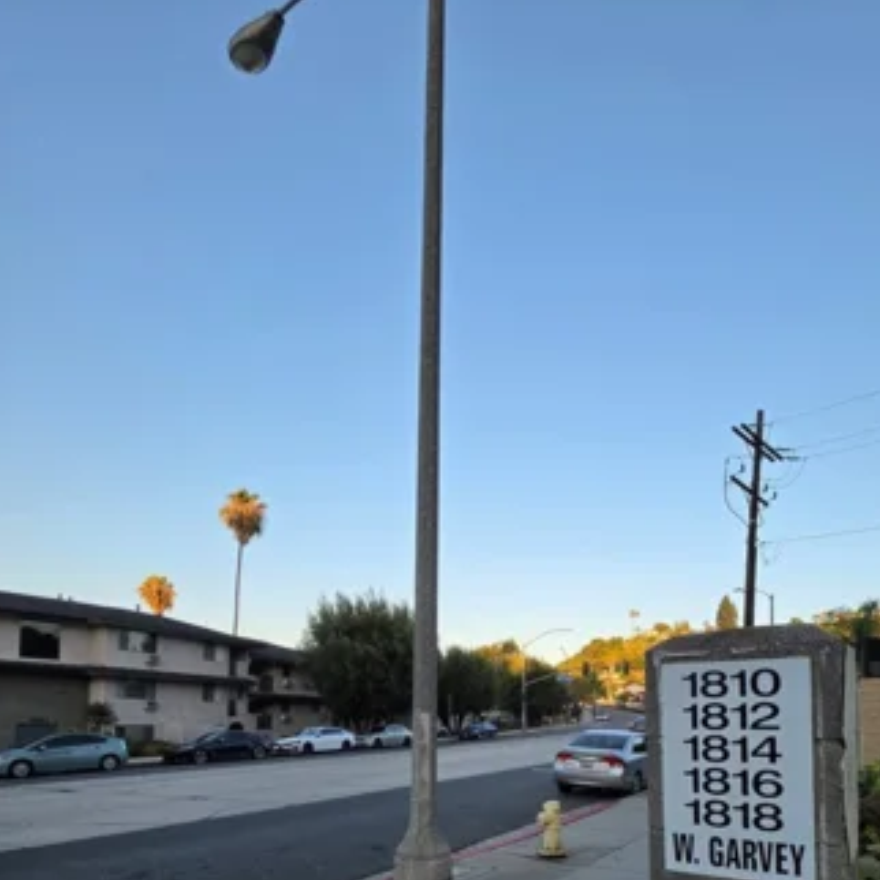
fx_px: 575
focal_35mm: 20
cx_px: 519
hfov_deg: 74.2
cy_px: 694
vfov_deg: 68.3
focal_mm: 2.2
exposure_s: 1/381
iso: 32
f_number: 1.9
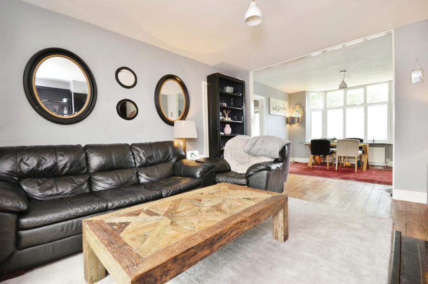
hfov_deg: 100.5
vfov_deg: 77.1
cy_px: 142
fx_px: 178
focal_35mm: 15
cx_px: 214
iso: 400
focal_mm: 10
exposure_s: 1/8
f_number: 8
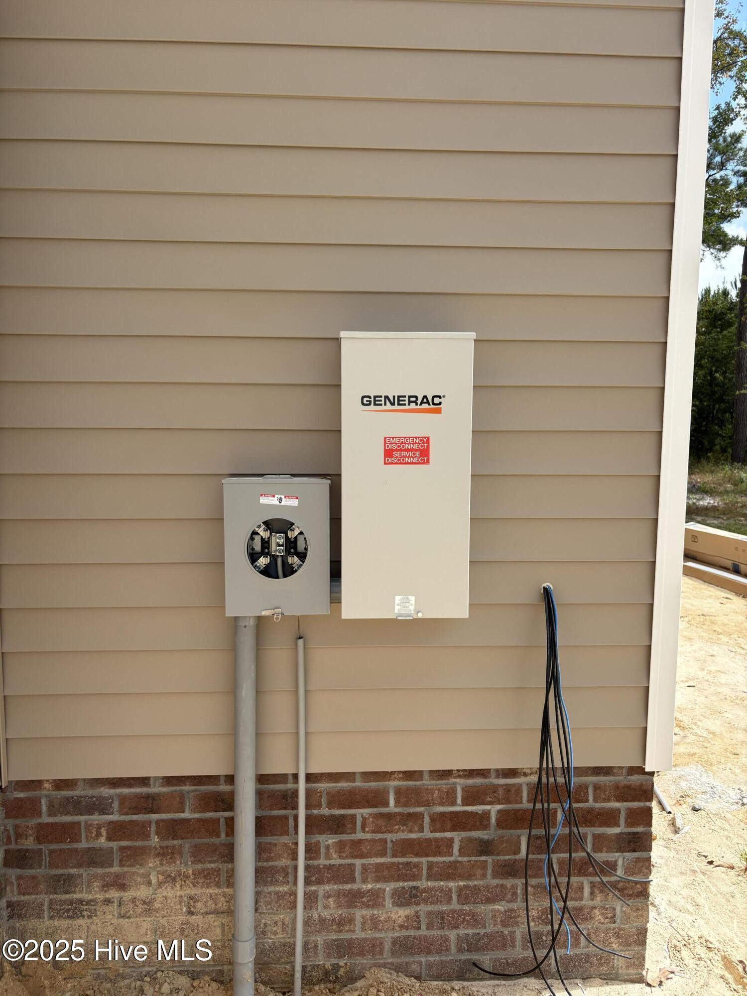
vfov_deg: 67.3
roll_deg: -1.5
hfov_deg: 53.1
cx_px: 374
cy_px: 498
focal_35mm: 26
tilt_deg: -5.6
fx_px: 748
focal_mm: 5.96
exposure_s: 1/1311
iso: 50
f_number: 1.6
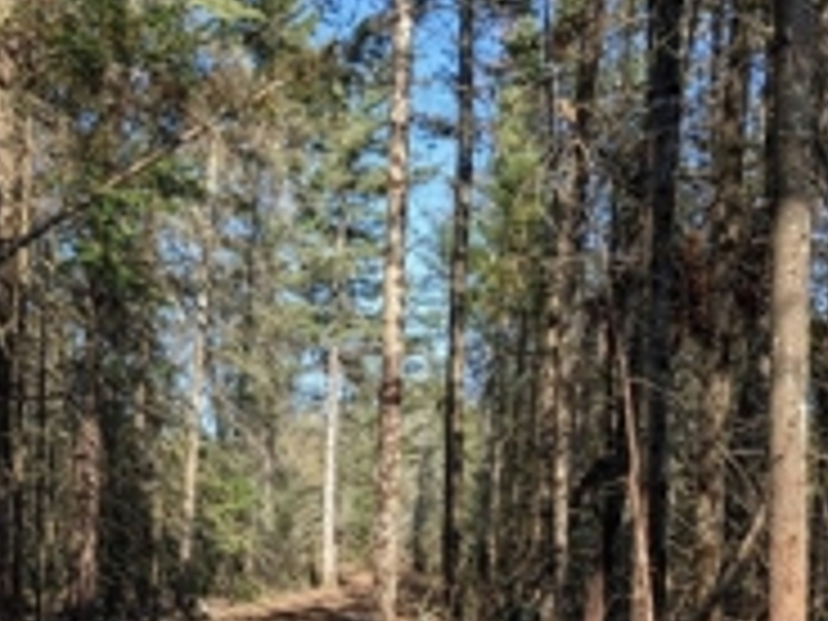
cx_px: 225
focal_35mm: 52
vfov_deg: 27.3
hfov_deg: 36.1
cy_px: 526
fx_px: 1244
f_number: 1.68
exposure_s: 1/366
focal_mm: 6.9
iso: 19
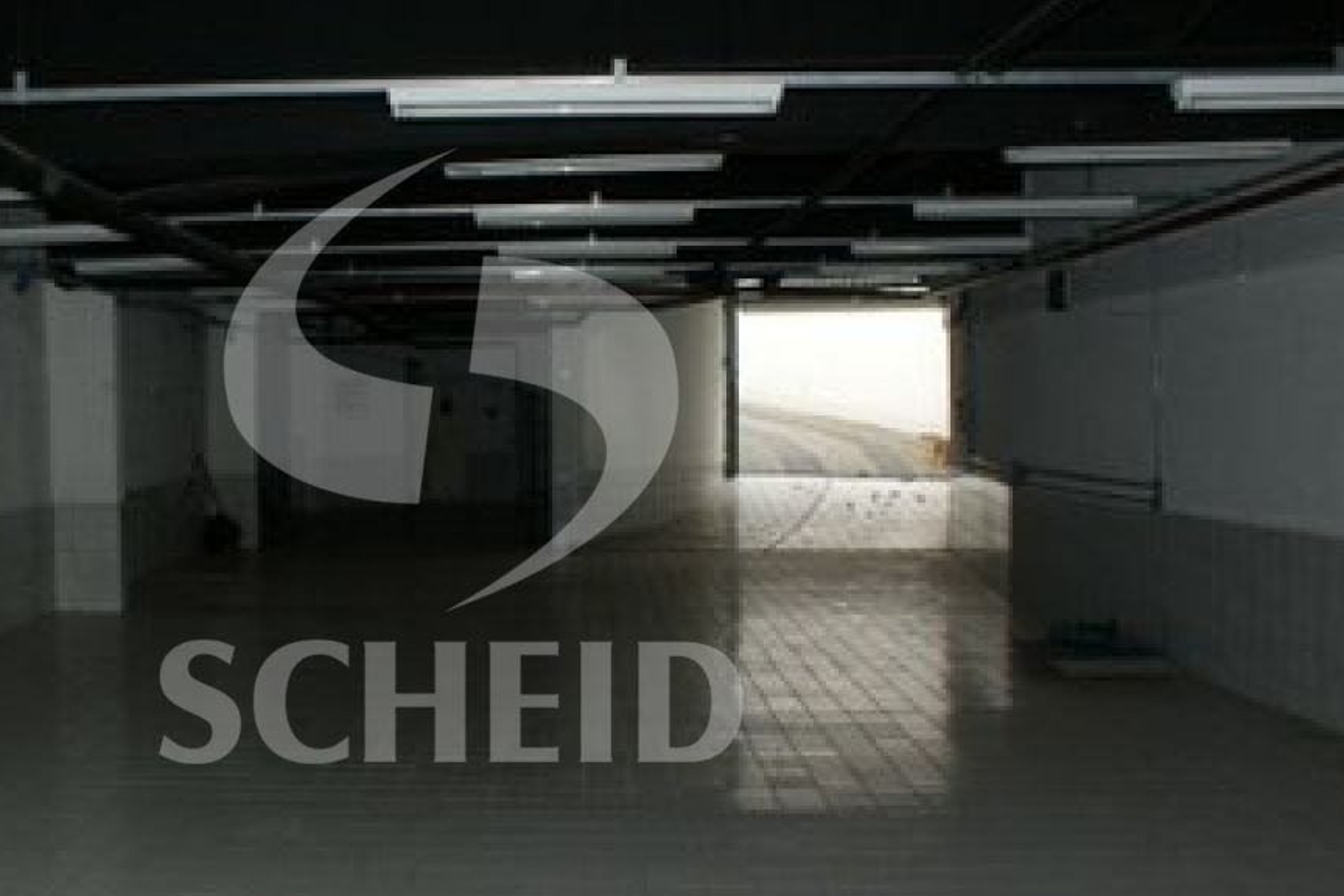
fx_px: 1493
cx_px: 415
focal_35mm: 40
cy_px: 486
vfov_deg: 33.4
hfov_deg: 47.4
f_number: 5.6
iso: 400
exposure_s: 1/60
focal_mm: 18
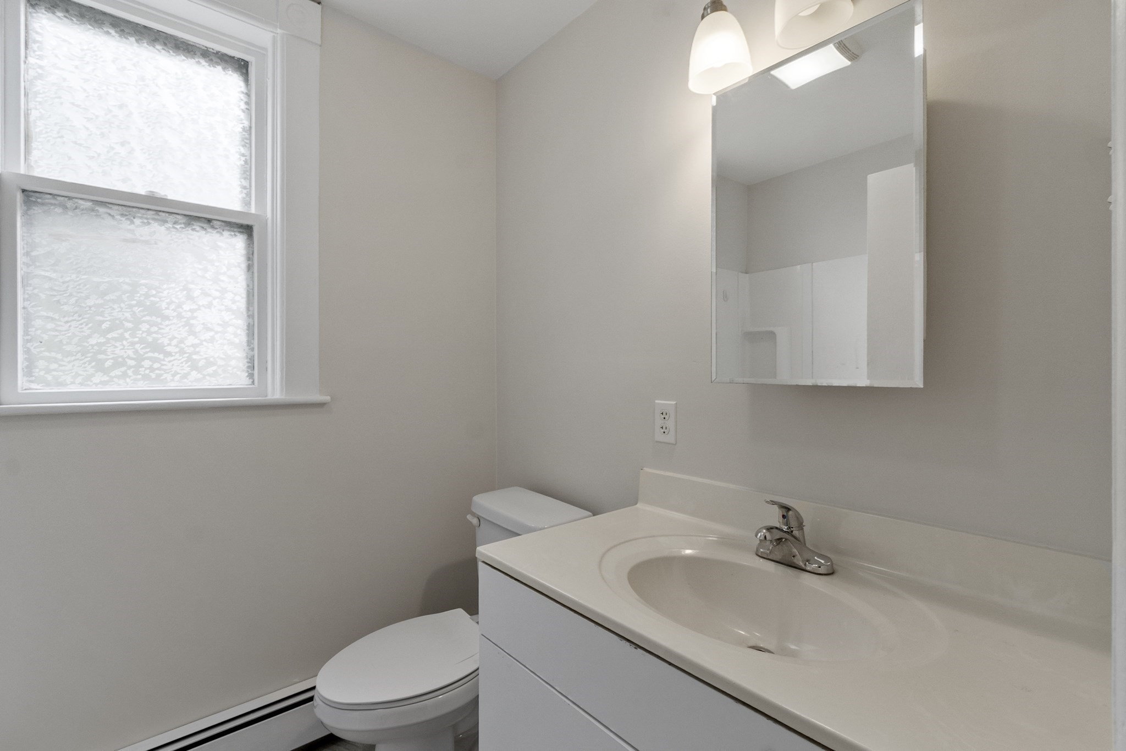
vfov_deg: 77.3
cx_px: 563
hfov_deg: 100.4
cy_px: 376
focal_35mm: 15
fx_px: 469
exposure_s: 1/10
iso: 320
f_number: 8
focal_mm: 10
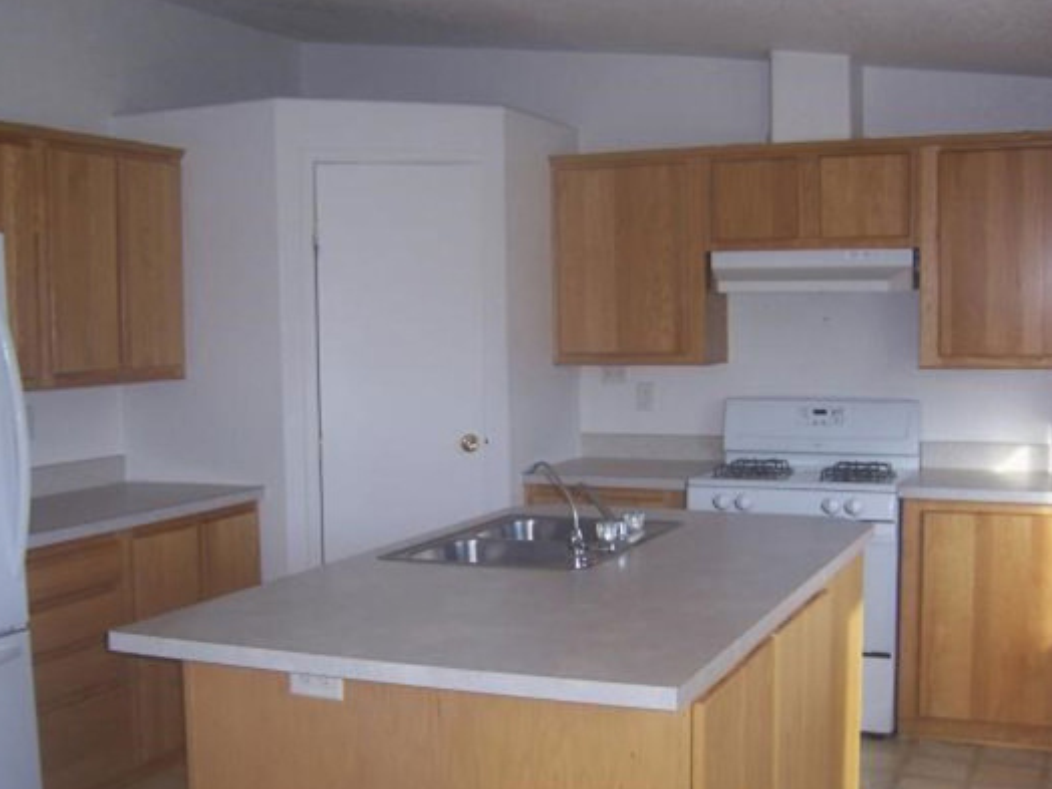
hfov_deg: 42.9
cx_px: 470
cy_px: 428
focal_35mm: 44
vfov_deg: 32.9
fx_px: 1337
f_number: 2.8
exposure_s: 1/60
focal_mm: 6.2
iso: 80
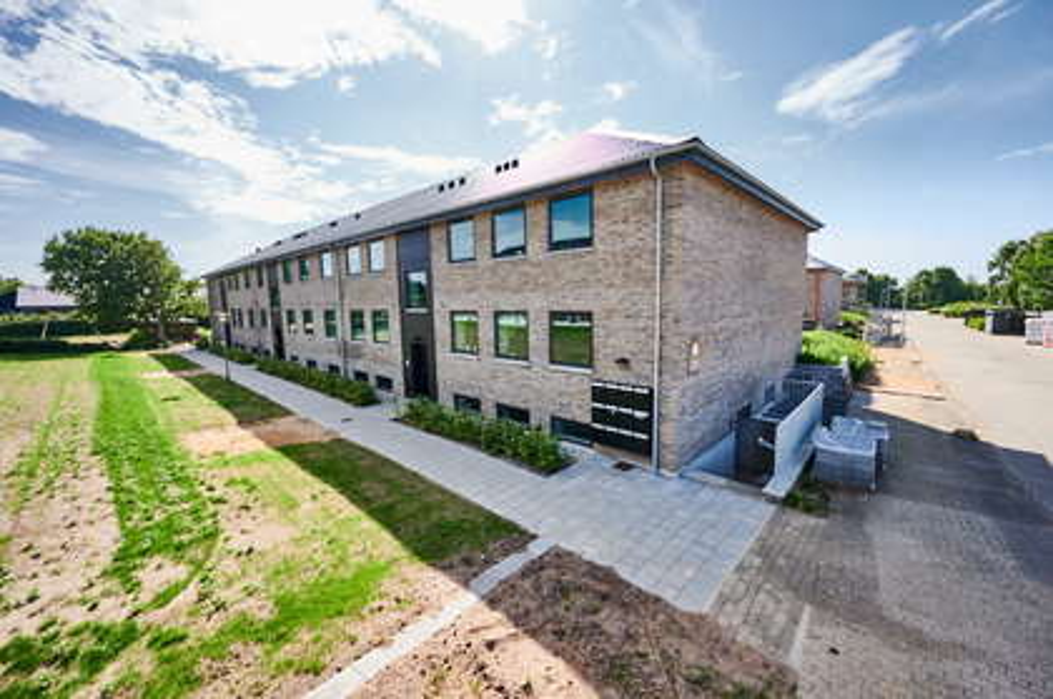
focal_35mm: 14
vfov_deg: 81.1
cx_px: 526
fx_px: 409
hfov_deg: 104.3
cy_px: 350
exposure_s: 1/500
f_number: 6.3
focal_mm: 14
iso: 200
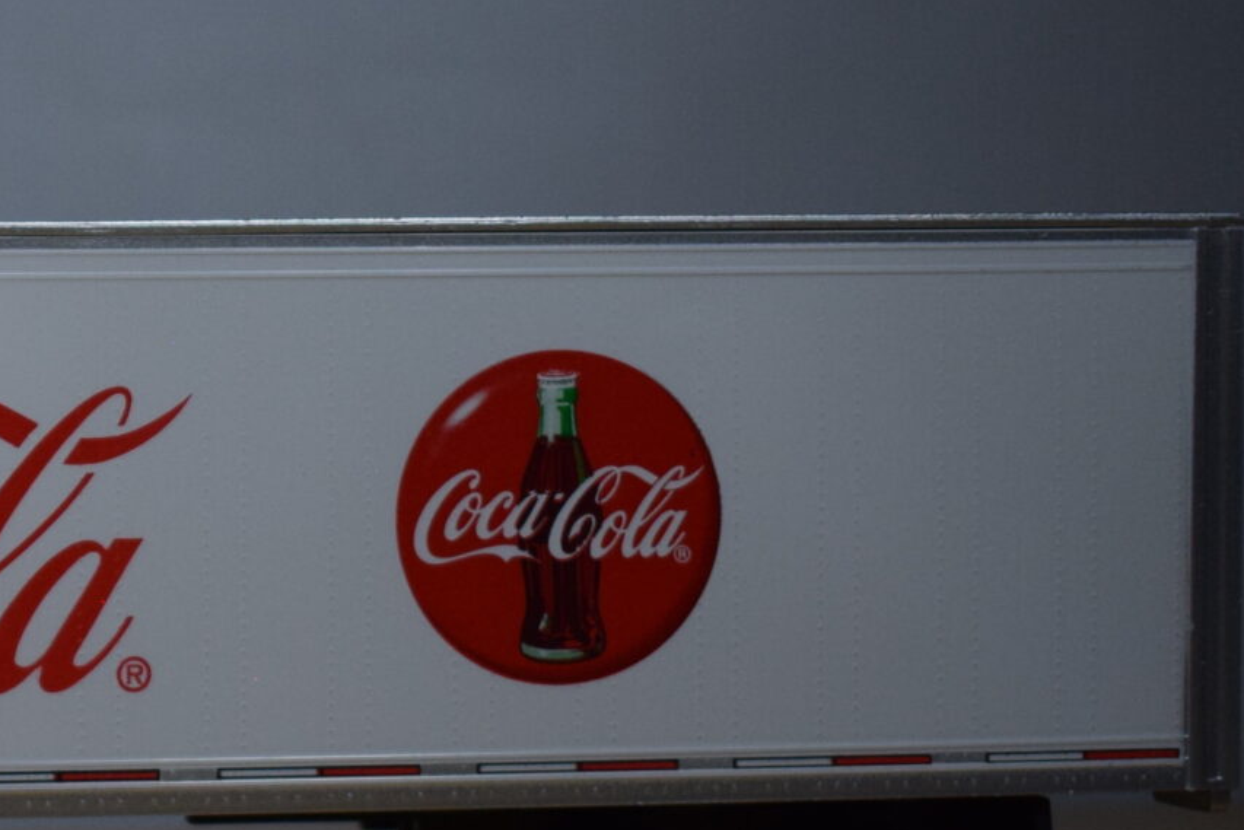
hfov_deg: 16.8
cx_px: -502
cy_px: 660
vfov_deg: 12.1
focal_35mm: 112
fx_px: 3888
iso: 800
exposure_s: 1/800
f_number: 4
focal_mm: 25
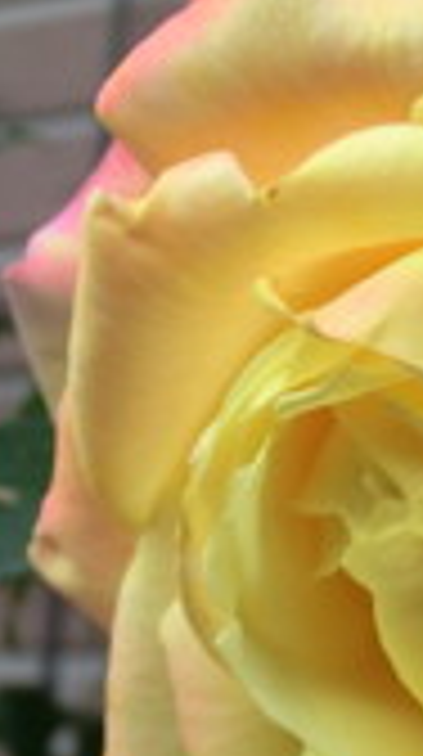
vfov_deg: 19.5
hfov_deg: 10.9
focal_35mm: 109
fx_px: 2182
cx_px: 459
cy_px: 562
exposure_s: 1/250
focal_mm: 7.38
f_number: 4
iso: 160
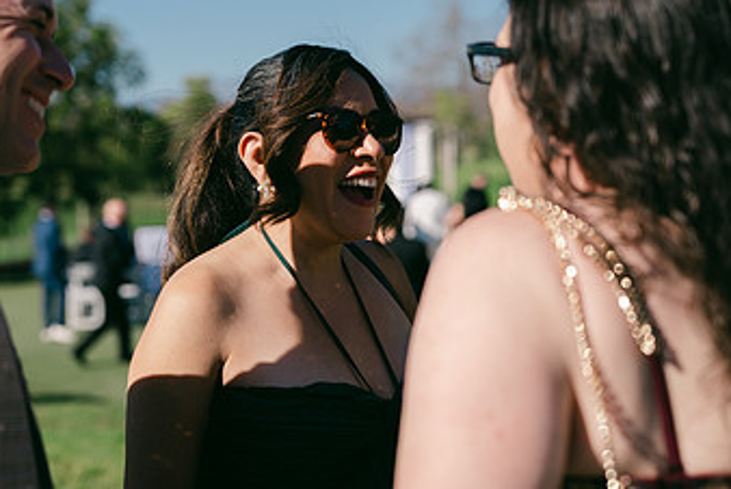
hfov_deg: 33.3
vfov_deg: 22.5
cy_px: 129
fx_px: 1219
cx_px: 322
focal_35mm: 60
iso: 64
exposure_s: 1/5000
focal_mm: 35
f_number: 2
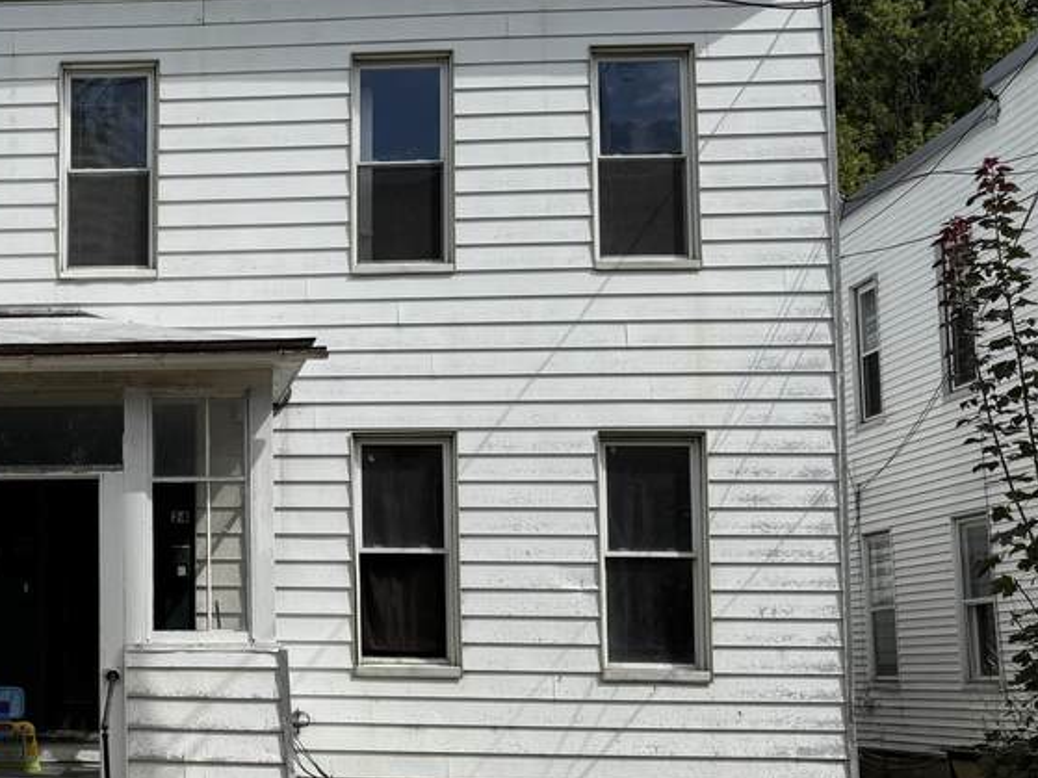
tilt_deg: +4.7
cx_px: 4
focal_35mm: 55
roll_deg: -0.7
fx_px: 1649
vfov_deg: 26.5
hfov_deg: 32.2
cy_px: 488
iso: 80
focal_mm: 6.76
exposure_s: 1/9091
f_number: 1.78
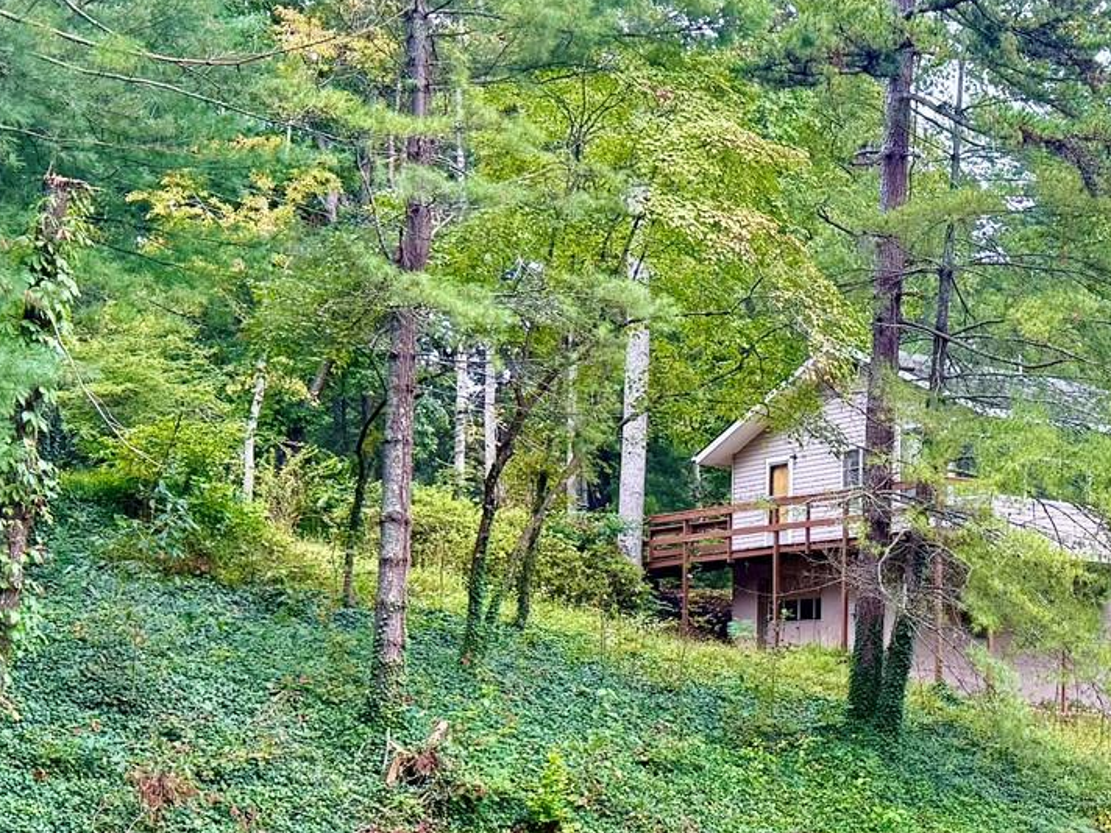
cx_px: 1173
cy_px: 665
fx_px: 2215
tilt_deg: +3.3
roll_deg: -1.4
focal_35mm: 69
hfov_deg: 26.3
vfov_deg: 21.1
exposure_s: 1/243
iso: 100
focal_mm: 6.76
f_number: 1.78
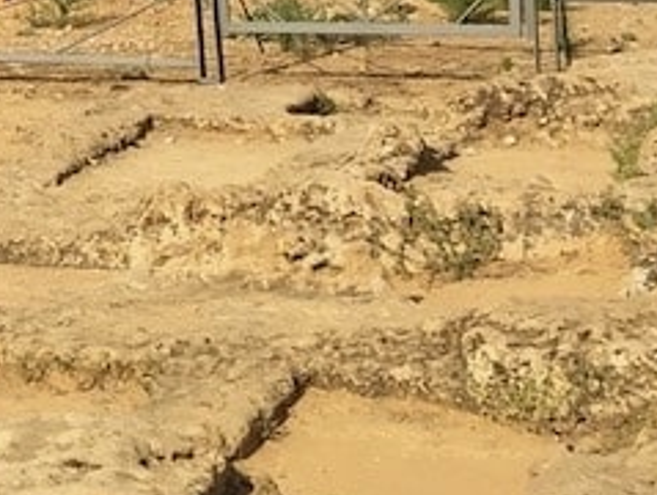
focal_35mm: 155
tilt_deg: +9.2
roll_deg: -1.1
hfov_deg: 11.8
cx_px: -522
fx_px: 2946
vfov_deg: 8.7
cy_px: -707
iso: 25
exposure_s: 1/1374
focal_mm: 4.15
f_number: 2.2
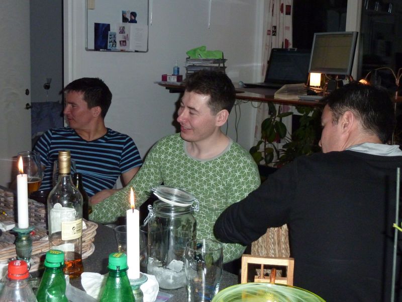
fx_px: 557
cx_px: 201
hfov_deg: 39.7
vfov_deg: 30.3
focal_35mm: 48
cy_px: 151
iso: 320
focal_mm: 7.9
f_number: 3.8
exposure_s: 1/125
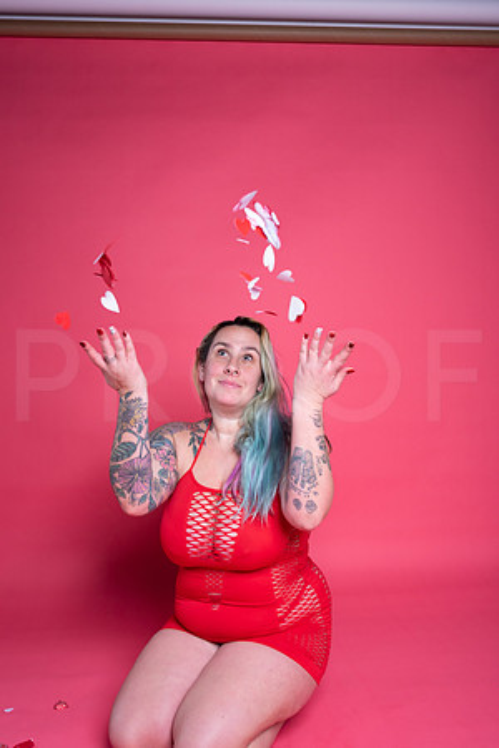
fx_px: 728
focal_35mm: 35
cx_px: 250
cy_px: 374
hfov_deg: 37.9
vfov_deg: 54.4
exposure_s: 1/400
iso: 250
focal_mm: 35
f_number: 5.6
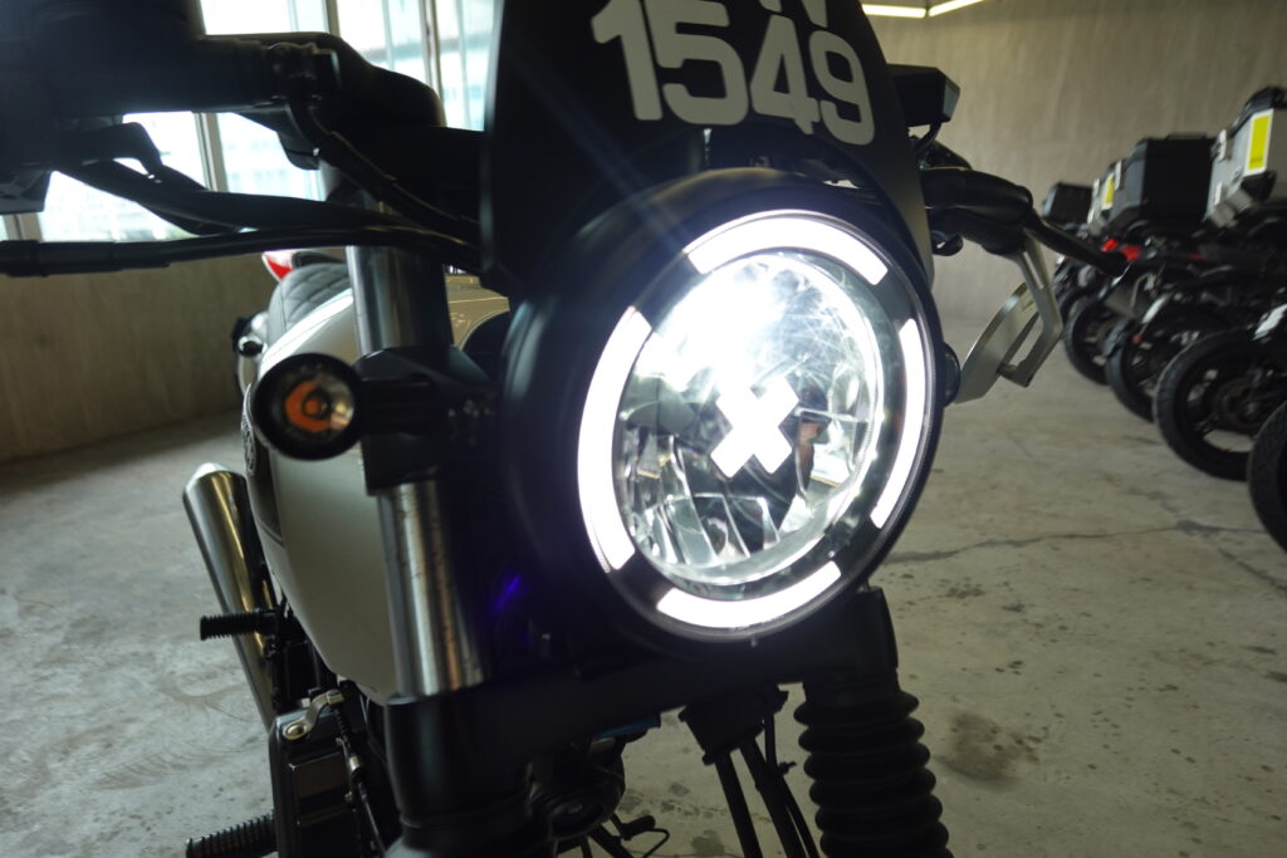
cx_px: 644
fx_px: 751
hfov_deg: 81.2
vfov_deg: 59.5
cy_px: 429
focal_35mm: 21
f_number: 2.5
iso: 125
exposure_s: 1/160
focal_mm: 8.02
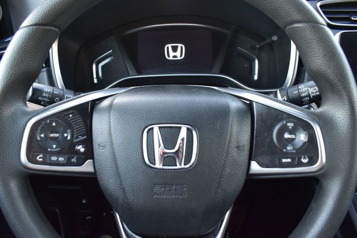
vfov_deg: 47.9
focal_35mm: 27
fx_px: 268
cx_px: 178
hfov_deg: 67.4
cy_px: 119
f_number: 6.3
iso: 800
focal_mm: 18
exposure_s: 1/15
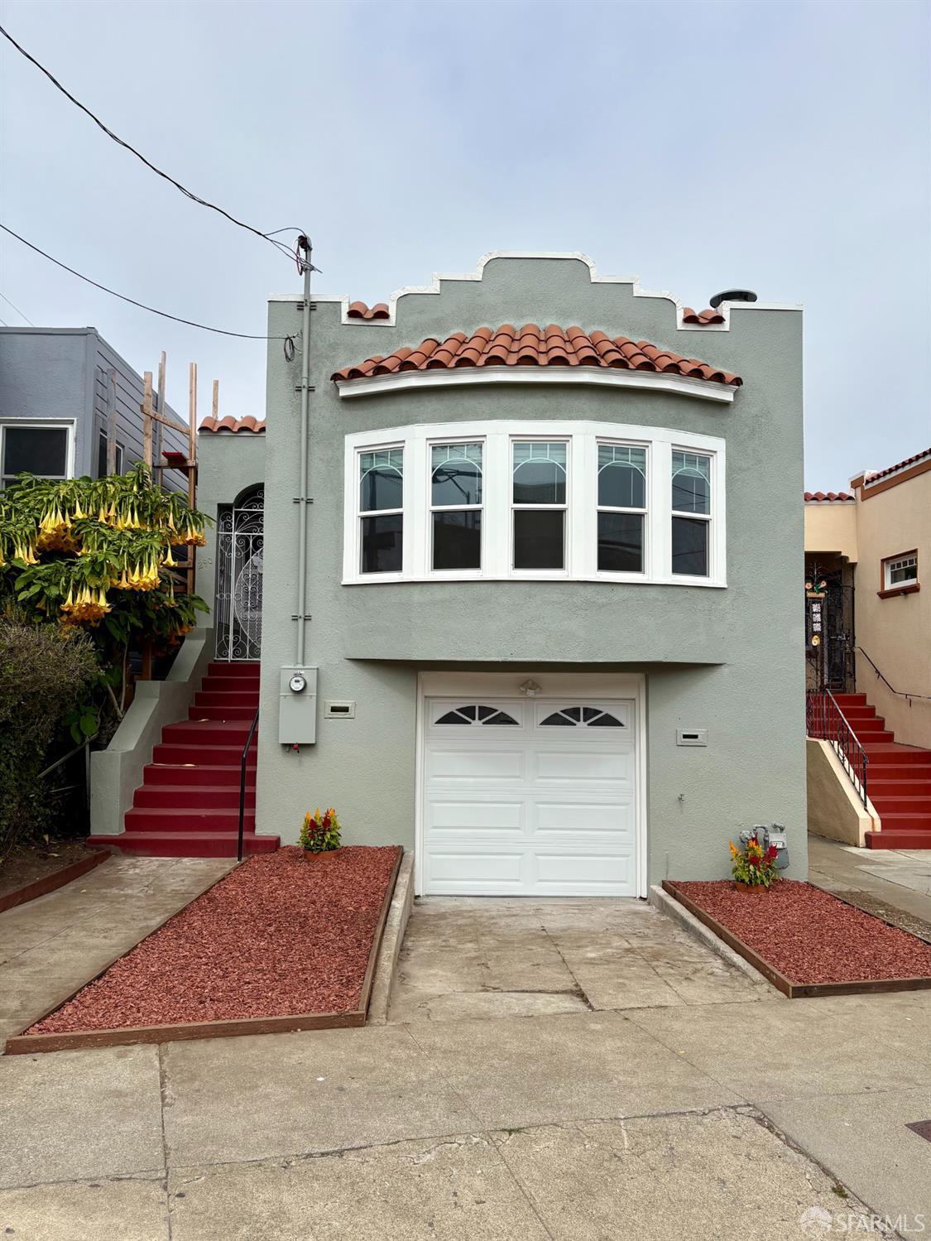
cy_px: 620
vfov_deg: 67.3
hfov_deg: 53.1
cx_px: 466
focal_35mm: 26
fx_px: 932
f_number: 1.6
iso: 50
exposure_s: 1/5348
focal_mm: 5.96
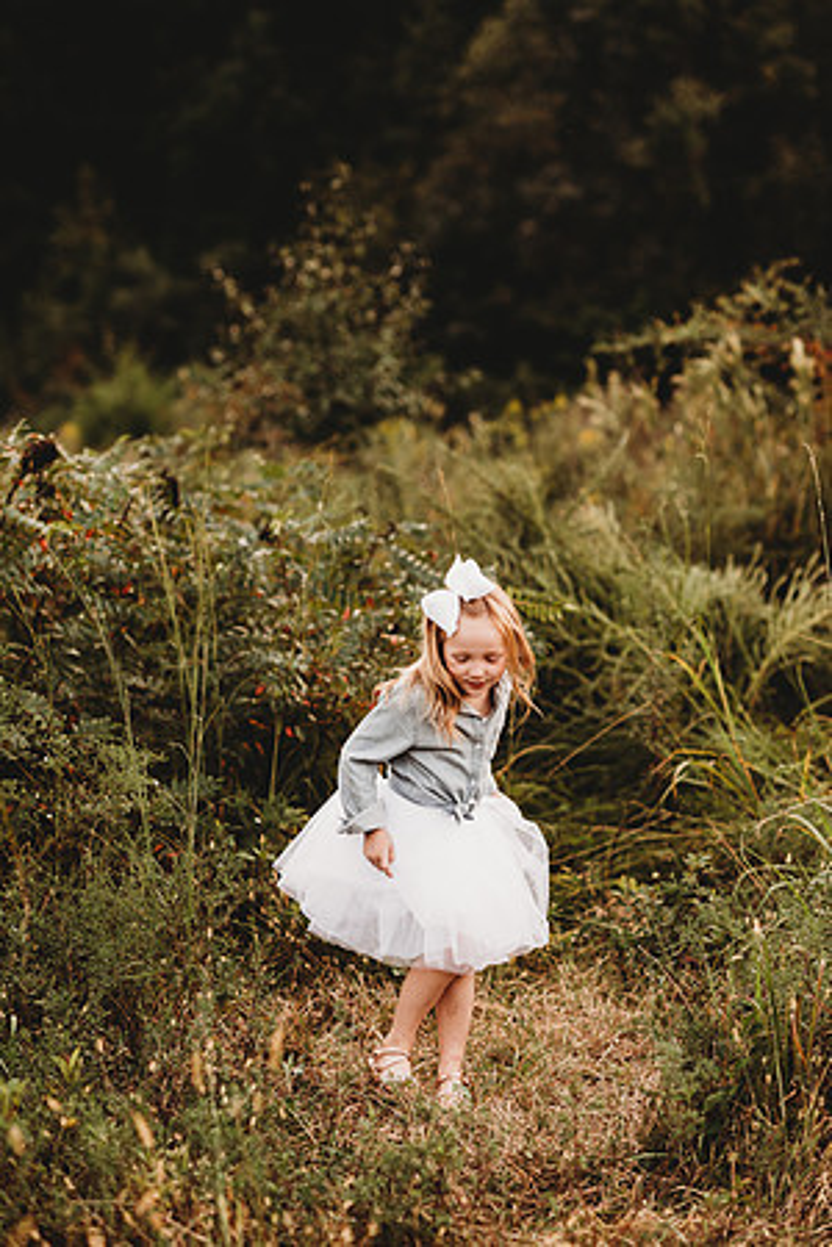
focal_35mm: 85
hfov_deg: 16.1
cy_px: 624
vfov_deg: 23.9
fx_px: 2946
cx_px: 416
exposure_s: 1/200
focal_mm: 85
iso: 125
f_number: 2.2
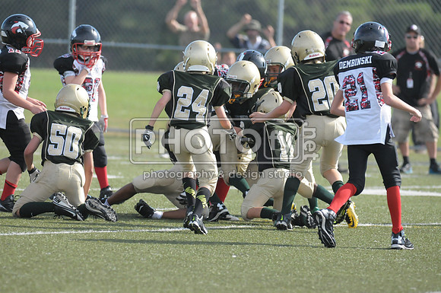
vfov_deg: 3.5
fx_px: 4771
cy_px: 146
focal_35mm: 390
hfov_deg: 5.3
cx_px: 220
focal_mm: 260
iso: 1600
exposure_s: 1/5000
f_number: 4
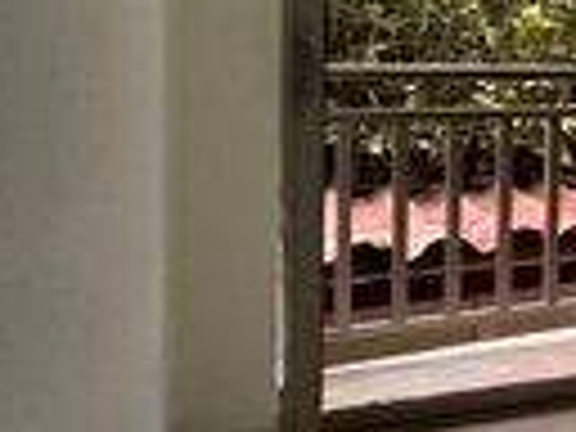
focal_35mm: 73
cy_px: 81
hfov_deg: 15.7
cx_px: 1334
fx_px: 1215
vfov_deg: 19.9
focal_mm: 2.22
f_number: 2.2
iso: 400
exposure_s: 1/60
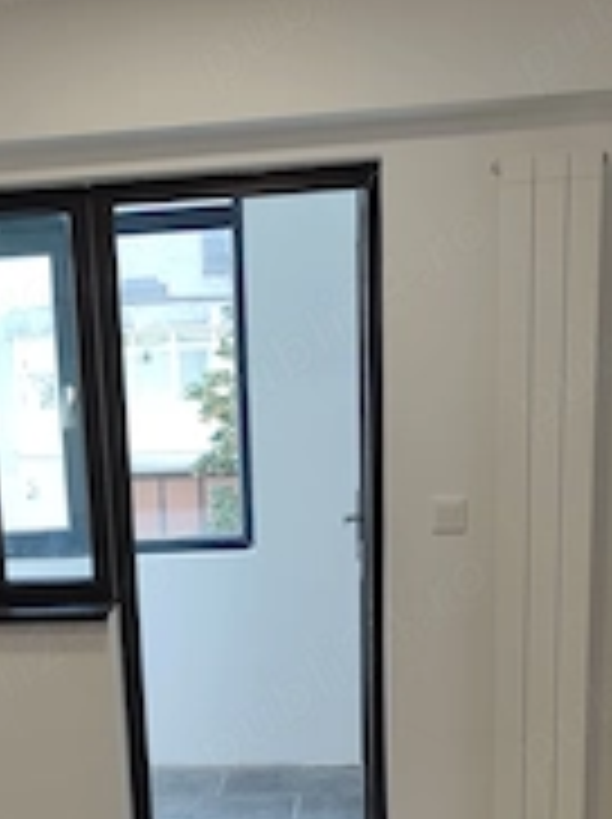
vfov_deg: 33.2
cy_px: 738
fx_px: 1300
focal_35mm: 55
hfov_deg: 26.3
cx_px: 184
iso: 70
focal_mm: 5.95
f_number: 1.89
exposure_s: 1/50
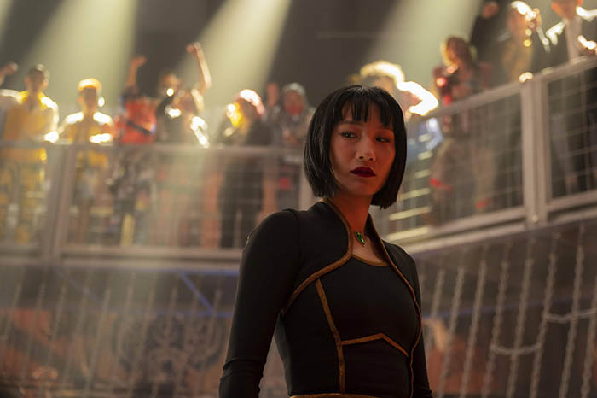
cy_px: 199
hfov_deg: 43.6
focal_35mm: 45
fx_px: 746
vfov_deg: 29.8
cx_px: 298
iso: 1600
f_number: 2.8
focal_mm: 45
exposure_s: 1/100
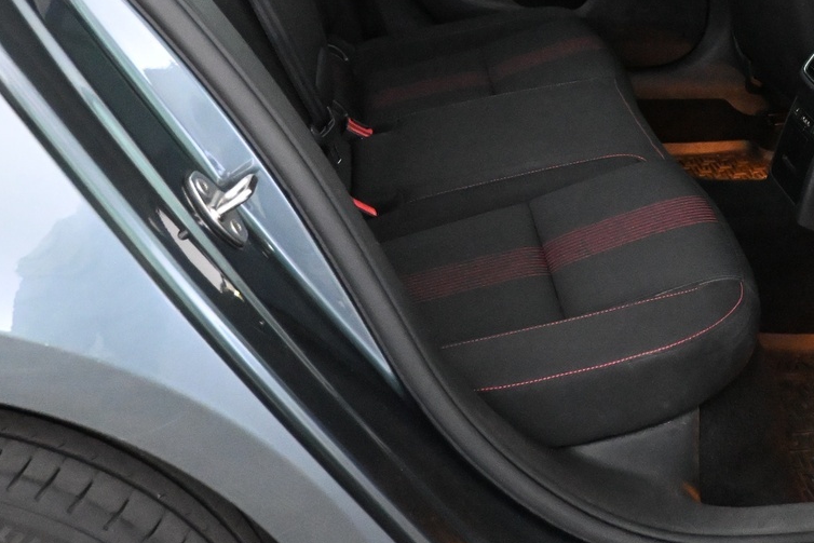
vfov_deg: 22.8
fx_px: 1312
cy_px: 60
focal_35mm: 58
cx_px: 643
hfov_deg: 33.5
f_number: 3.5
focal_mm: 18
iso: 8000
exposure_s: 1/60
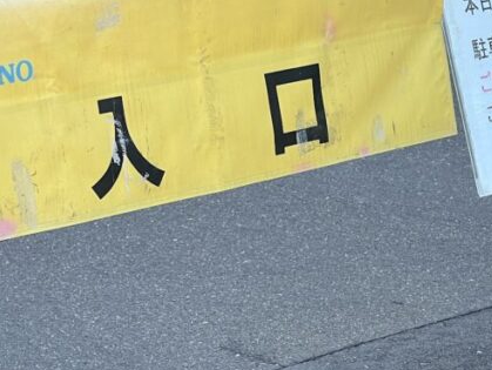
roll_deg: +1.0
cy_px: 130
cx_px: 299
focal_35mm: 188
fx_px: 2674
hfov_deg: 10.5
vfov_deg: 7.9
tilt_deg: -9.6
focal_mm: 9
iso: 32
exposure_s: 1/107
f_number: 2.8
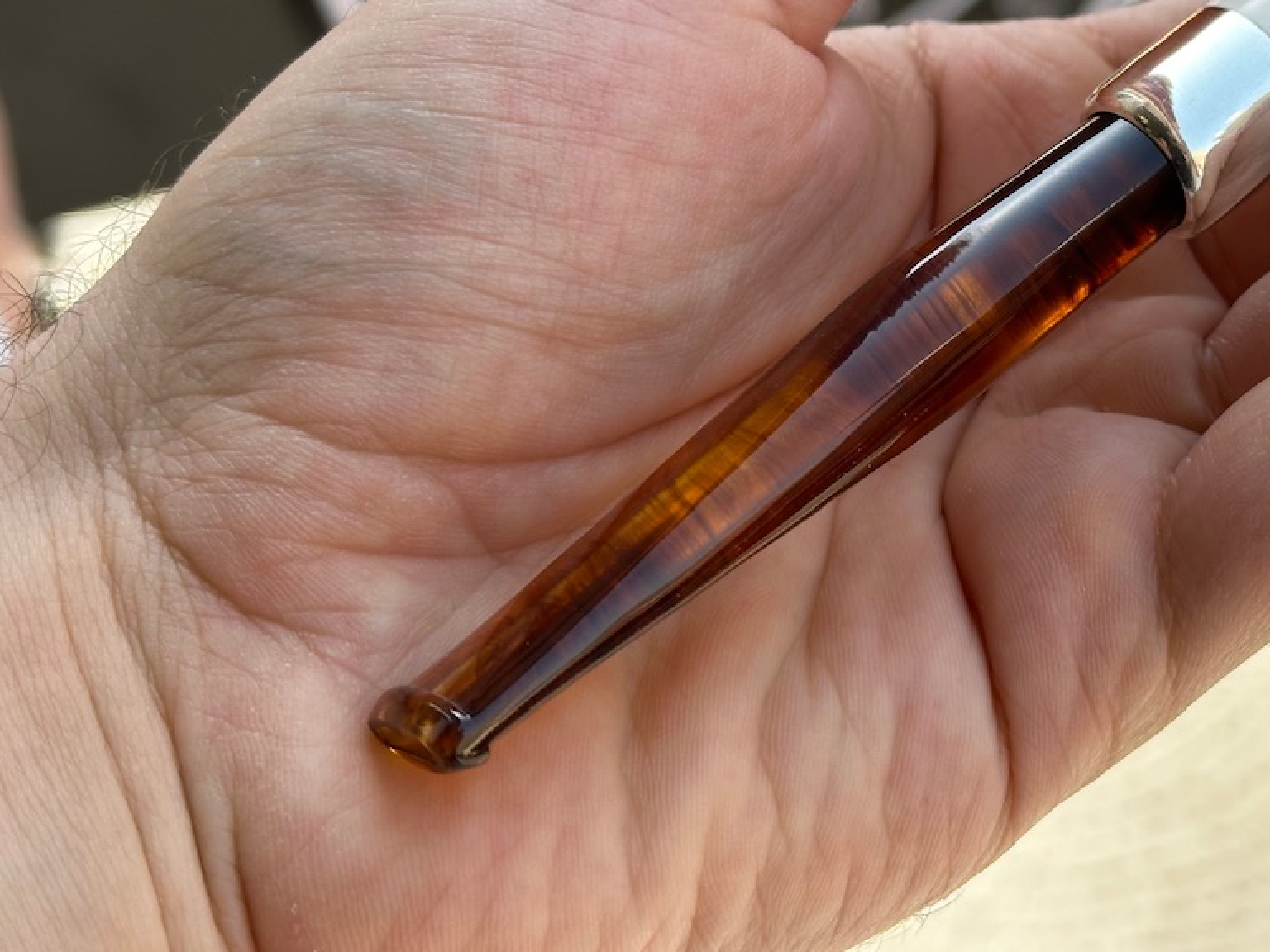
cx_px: 999
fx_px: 2935
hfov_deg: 24.1
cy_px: 165
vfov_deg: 18.2
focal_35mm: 80
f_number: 1.78
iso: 64
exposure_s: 1/704
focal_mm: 6.86
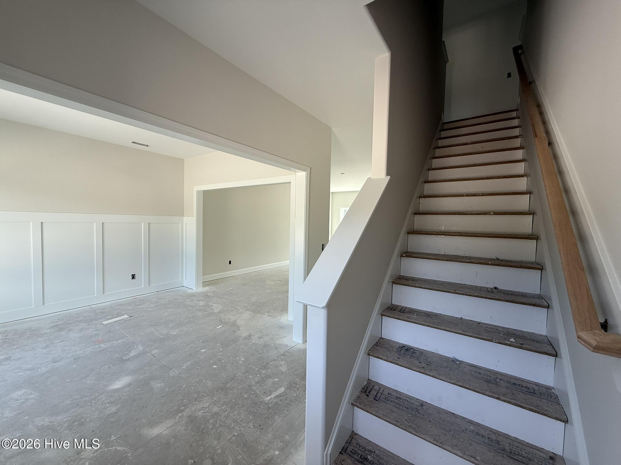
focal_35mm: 14
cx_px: 310
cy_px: 232
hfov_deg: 102.1
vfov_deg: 85.7
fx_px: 251
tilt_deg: -2.1
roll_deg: -0.8
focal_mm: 2.22
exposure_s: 1/99
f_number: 2.2
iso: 64
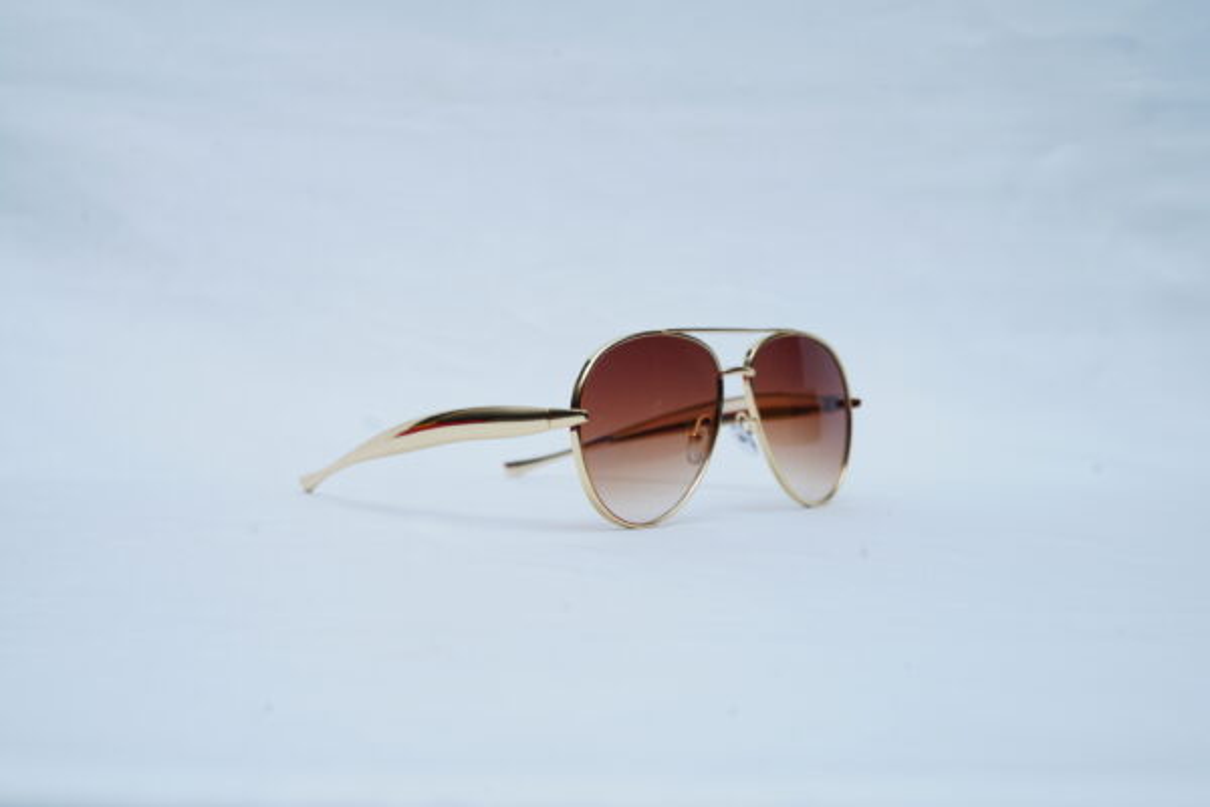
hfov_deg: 39.6
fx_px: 1680
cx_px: 605
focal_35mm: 50
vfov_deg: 27.0
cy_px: 404
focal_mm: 50
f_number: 9
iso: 125
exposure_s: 1/160
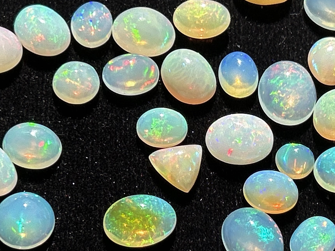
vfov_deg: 12.1
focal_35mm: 122
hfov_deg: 16.1
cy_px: 168
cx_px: 178
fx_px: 1181
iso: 50
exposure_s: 1/6579
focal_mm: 5.7
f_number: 1.5
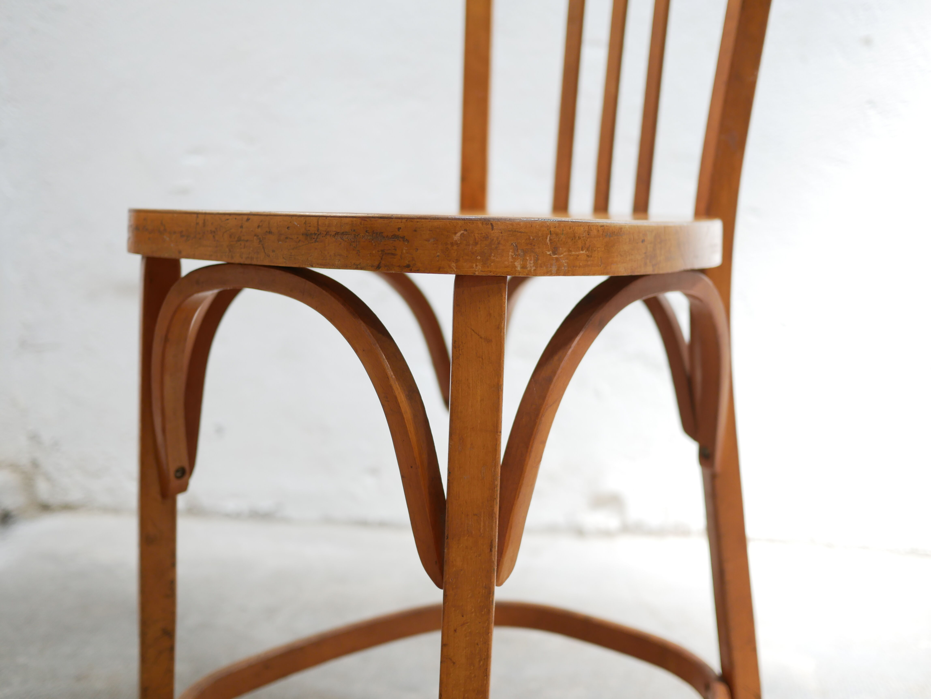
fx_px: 1076
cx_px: 466
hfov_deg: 46.8
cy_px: 350
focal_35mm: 40
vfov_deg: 36.0
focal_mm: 20
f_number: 1.7
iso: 250
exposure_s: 1/60
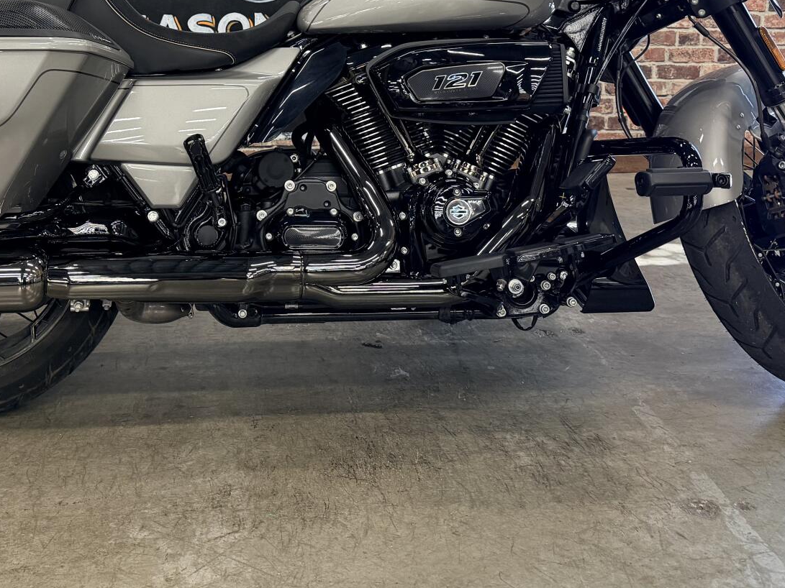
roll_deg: +0.1
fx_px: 998
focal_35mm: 44
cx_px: 266
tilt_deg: -6.4
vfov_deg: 31.3
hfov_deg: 42.4
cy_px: 59
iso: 320
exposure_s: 1/120
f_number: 1.78
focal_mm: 6.76
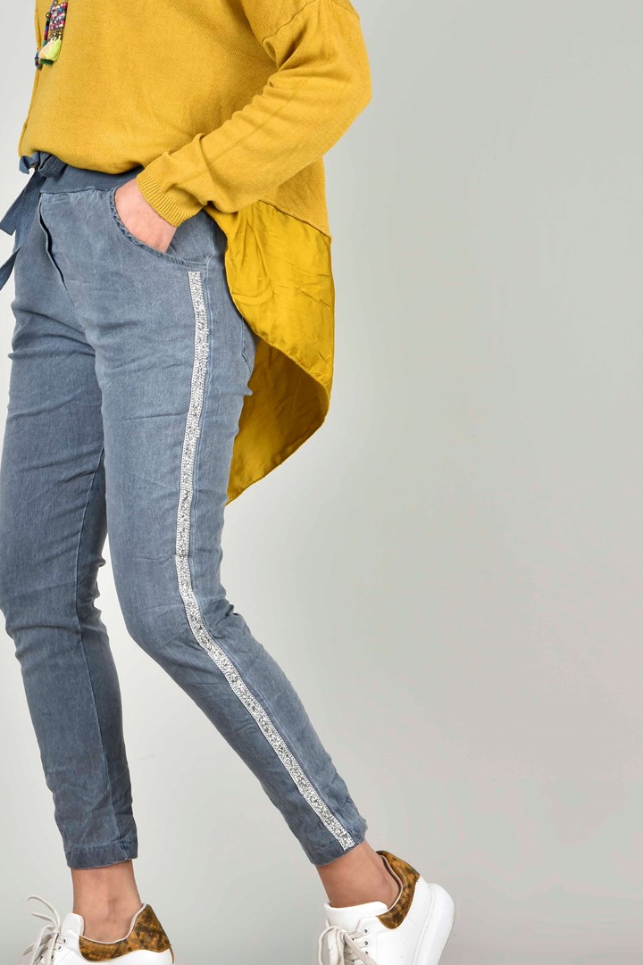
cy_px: 339
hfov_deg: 11.5
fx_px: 3190
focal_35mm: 119
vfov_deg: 17.2
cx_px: 168
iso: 640
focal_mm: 78
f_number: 16
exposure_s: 1/125
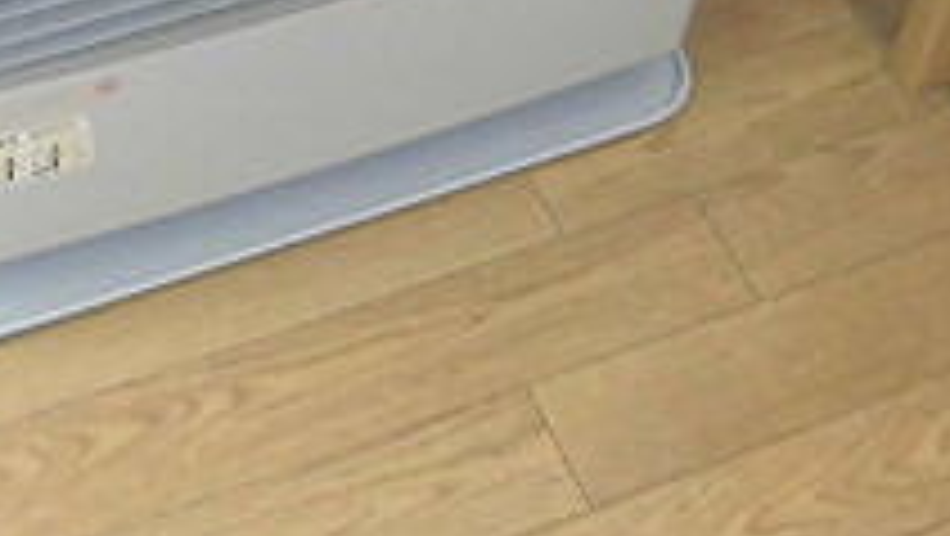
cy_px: -203
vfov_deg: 13.5
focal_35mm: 86
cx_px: 275
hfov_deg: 24.5
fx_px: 2168
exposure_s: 1/60
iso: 400
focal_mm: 4.7
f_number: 2.8
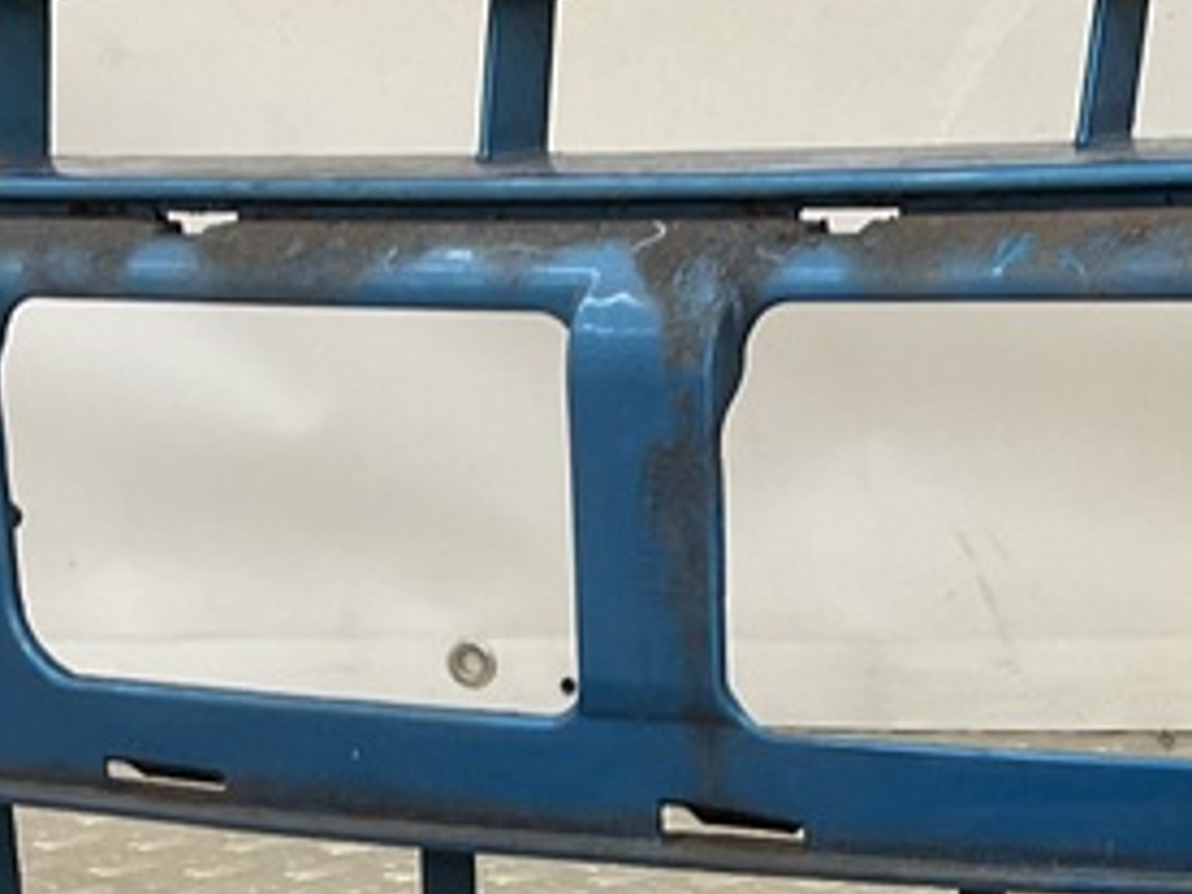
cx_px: 829
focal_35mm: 106
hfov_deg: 18.5
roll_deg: +0.8
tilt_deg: -20.8
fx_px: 3650
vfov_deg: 13.4
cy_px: 1227
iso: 32
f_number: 1.8
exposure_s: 1/100
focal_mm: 3
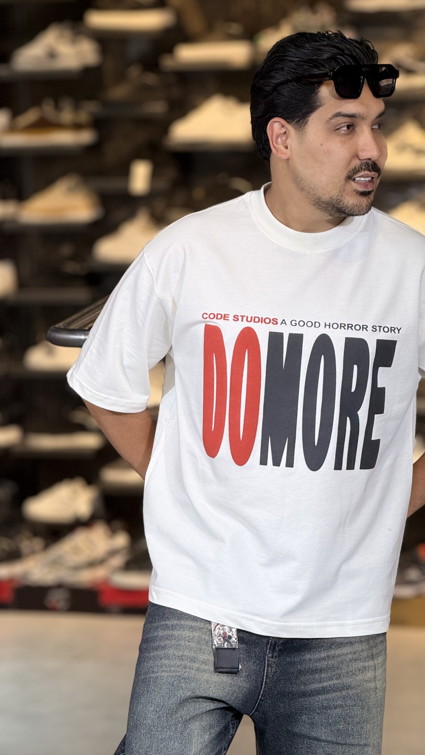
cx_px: 291
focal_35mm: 138
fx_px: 2765
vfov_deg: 15.6
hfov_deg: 8.8
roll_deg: +0.8
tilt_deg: -5.6
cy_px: 378
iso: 100
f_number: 2.8
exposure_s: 1/100
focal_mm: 15.66
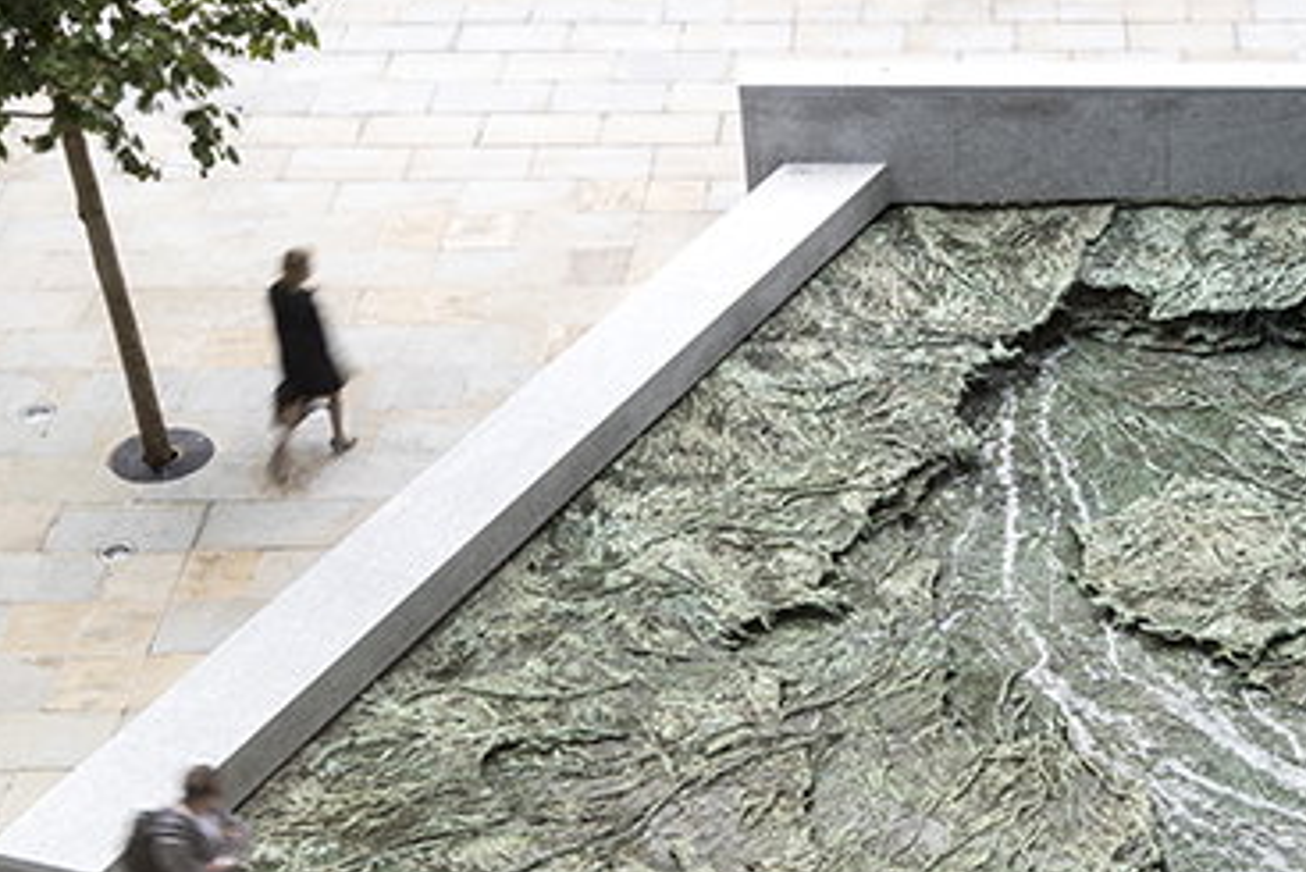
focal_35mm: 79
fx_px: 2867
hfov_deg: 24.6
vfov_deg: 17.0
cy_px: 785
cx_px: 1267
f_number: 16
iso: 50
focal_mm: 40
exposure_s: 1/10
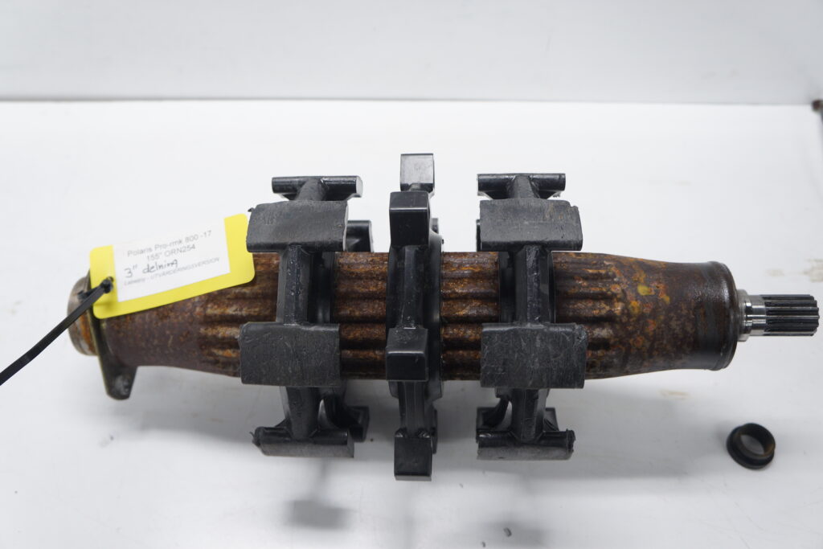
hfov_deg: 59.5
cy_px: 274
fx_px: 720
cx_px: 412
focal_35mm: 32
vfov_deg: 41.7
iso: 250
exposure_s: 1/60
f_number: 4
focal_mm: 21
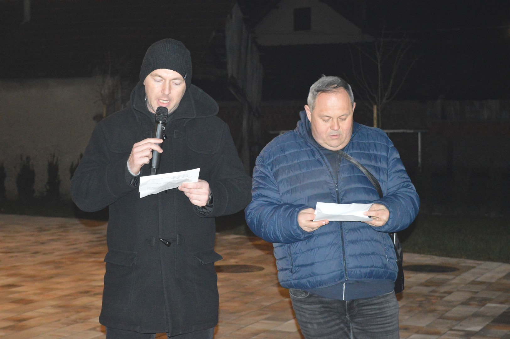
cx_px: 255
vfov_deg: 18.2
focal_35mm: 75
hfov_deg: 27.0
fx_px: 1062
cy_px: 170
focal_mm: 50
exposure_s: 1/60
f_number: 5.6
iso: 3200
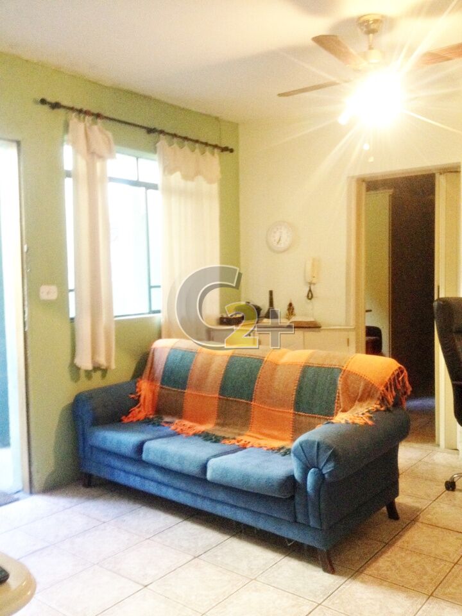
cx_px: 231
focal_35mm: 35
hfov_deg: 40.7
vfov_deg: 52.6
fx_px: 623
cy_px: 308
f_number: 2.4
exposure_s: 1/20
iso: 320
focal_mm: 4.28
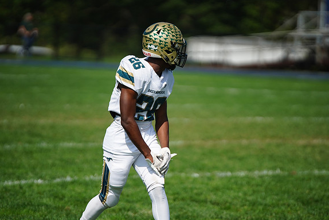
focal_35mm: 303
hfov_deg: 6.8
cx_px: 164
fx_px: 2770
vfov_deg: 4.5
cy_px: 111
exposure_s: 1/8000
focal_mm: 300
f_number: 2.8
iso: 400
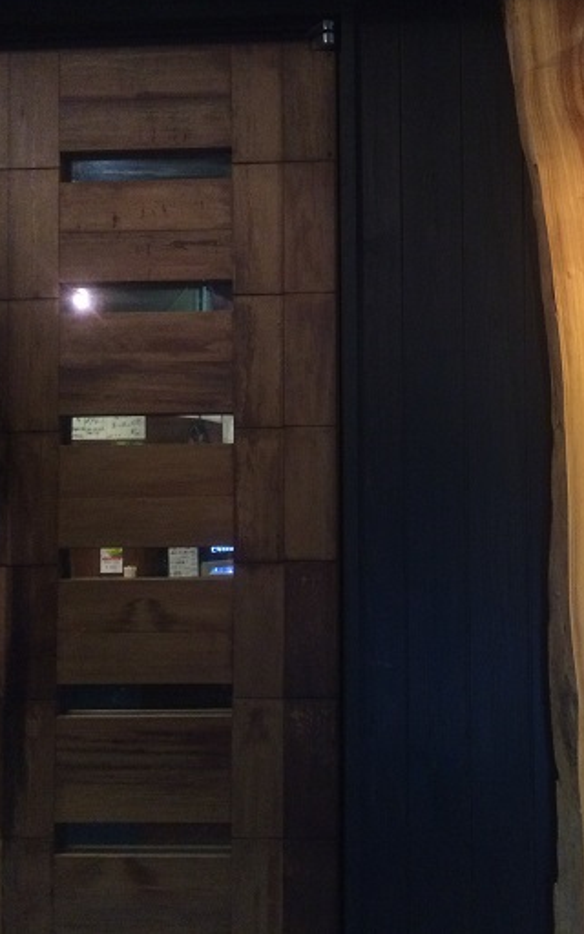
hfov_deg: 29.8
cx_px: 476
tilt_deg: +1.9
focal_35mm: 42
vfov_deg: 47.2
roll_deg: +1.4
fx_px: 1070
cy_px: 459
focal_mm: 4.15
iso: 250
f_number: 2.2
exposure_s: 1/30
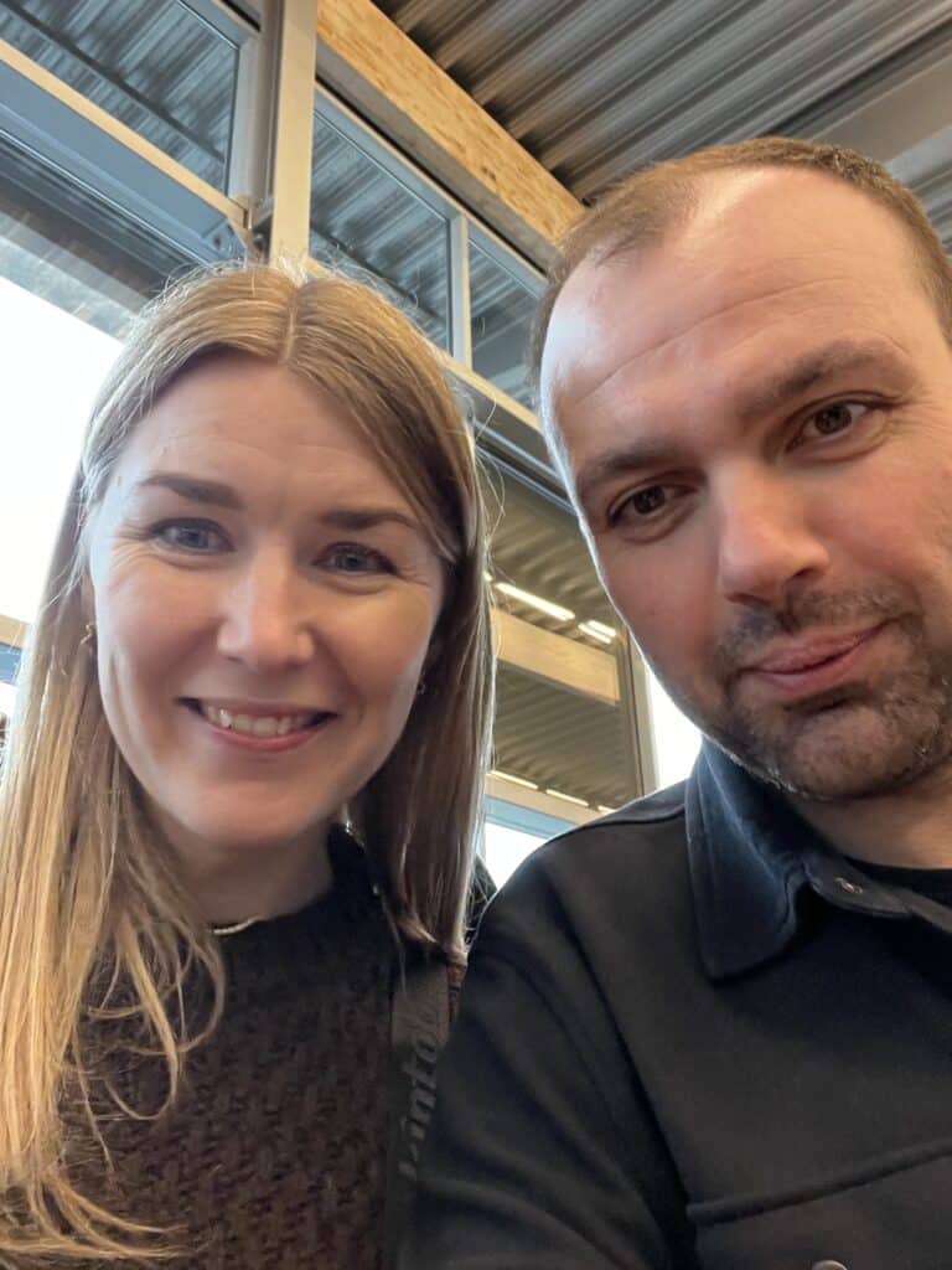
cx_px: 476
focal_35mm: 30
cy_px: 635
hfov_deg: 46.8
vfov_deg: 60.0
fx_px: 1100
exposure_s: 1/33
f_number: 2.2
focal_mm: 2.71
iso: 320
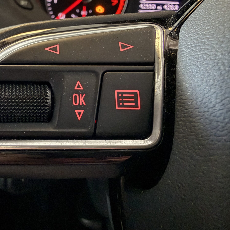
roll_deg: -1.6
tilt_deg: -30.3
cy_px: 110
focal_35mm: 30
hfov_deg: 52.8
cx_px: 74
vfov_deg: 54.0
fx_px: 226
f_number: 2.2
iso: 800
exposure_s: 1/13
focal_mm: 2.22
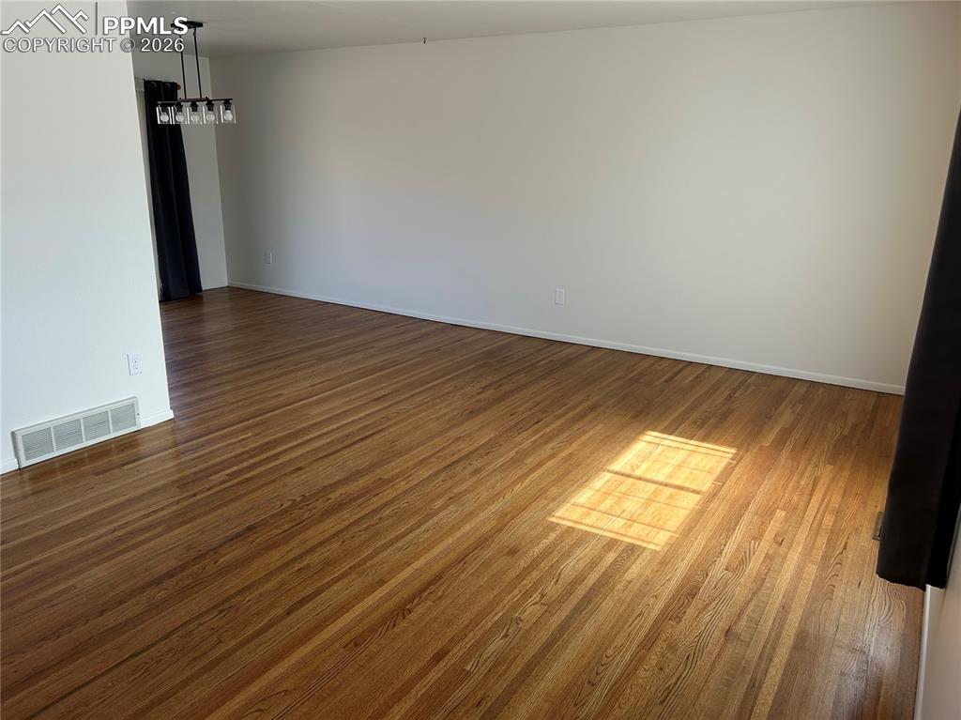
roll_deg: -0.4
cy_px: 360
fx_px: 721
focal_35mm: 26
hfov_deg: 67.3
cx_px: 480
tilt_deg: -16.5
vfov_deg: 53.0
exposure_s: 1/121
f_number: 1.5
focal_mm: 5.7
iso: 50
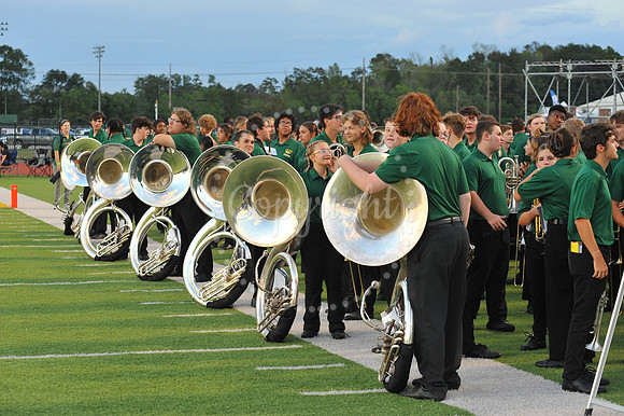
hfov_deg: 25.4
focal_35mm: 80
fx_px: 1386
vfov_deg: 17.0
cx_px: 312
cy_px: 208
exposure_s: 1/100
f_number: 6.3
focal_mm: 80
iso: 1000
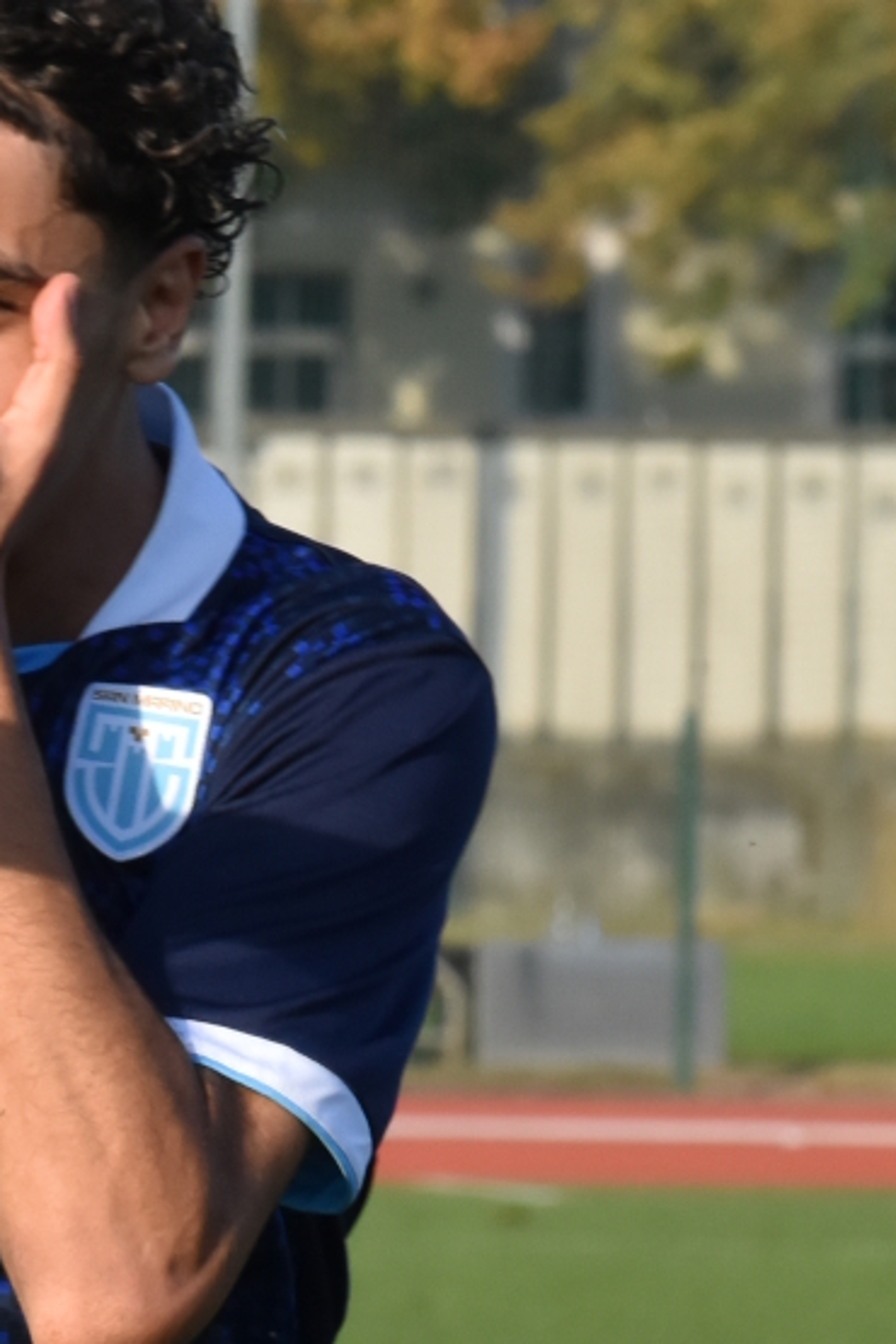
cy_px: 1028
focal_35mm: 892
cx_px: -329
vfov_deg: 2.3
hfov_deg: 1.5
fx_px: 33291
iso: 800
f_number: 13
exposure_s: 1/500
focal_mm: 165
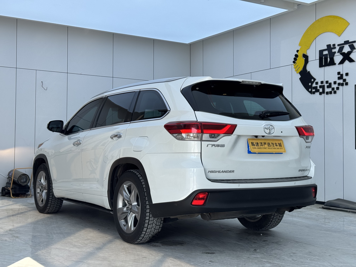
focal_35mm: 48
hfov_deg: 39.7
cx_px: 178
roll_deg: +0.7
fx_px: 494
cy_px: 134
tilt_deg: +2.1
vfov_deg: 30.3
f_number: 1.78
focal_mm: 6.76
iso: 64
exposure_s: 1/1193
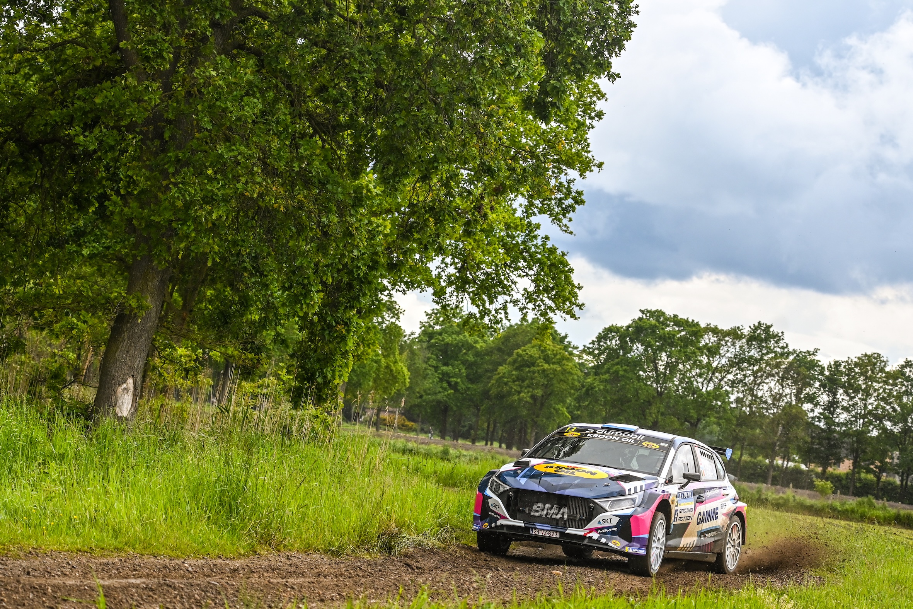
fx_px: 3652
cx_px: 456
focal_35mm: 144
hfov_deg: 14.3
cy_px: 304
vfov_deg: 9.5
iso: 400
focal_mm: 96
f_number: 5.6
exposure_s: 1/1600
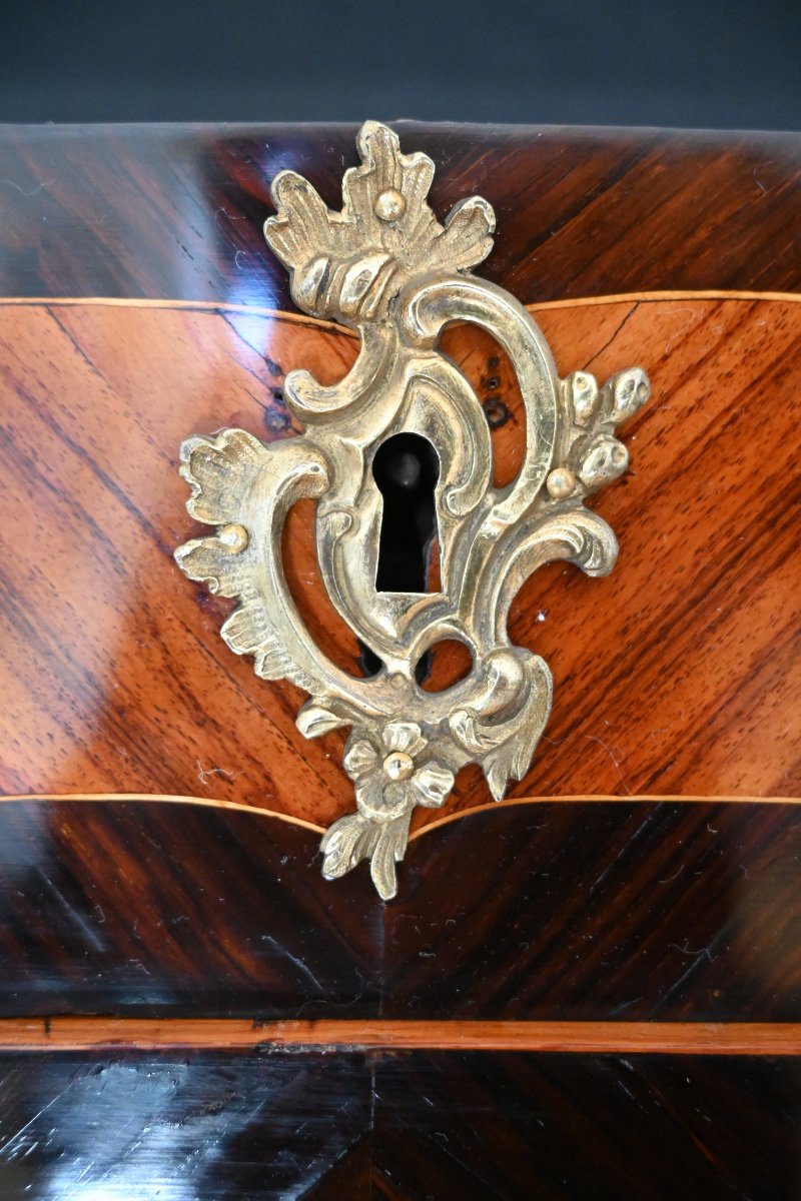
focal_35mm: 32
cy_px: 600
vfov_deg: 59.5
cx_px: 400
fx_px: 1051
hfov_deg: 41.7
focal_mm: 21
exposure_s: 1/125
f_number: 4
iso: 4500
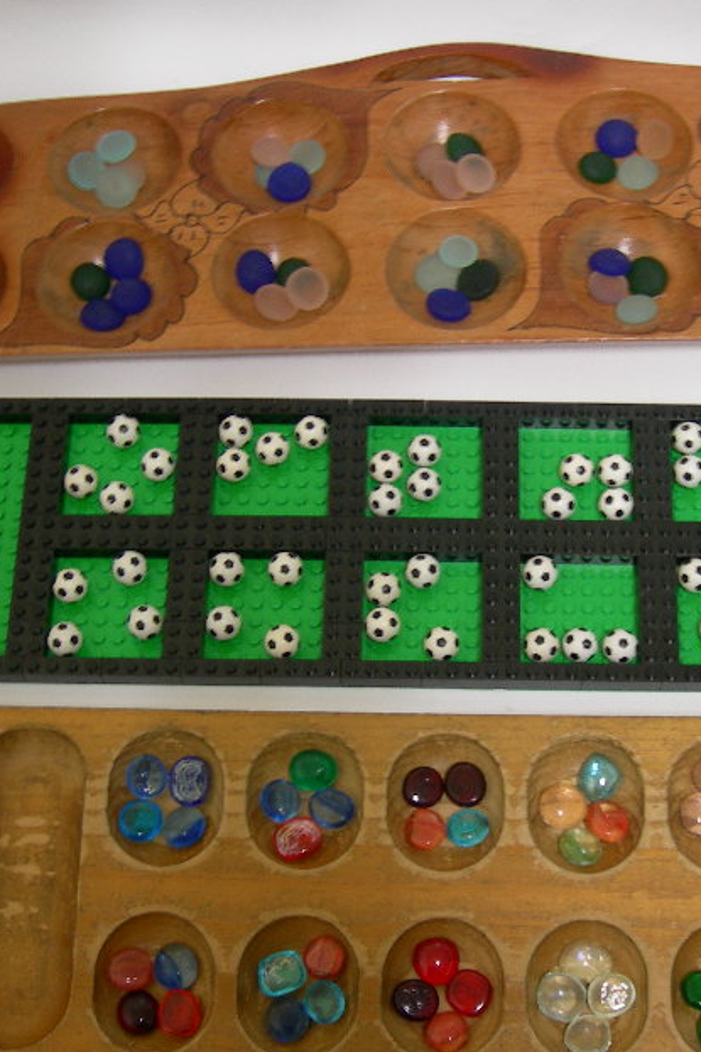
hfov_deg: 20.8
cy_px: 556
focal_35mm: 65
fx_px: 1899
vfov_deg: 31.0
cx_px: 461
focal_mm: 7.8
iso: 85
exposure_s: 1/3.8
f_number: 2.8
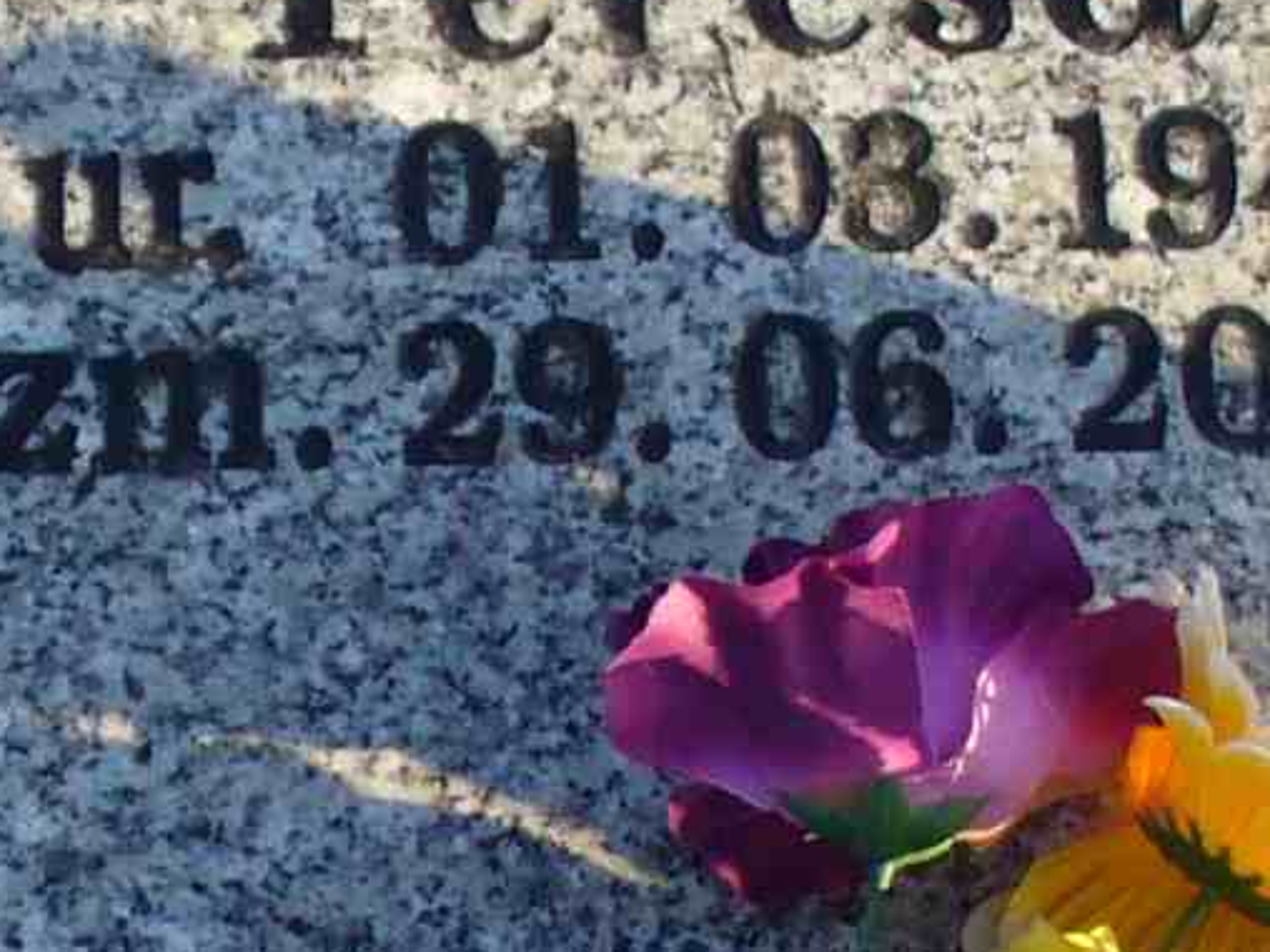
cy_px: 1047
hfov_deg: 10.6
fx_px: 6859
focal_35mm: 187
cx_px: 428
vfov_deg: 7.9
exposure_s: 1/250
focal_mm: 6.1
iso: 80
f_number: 2.8
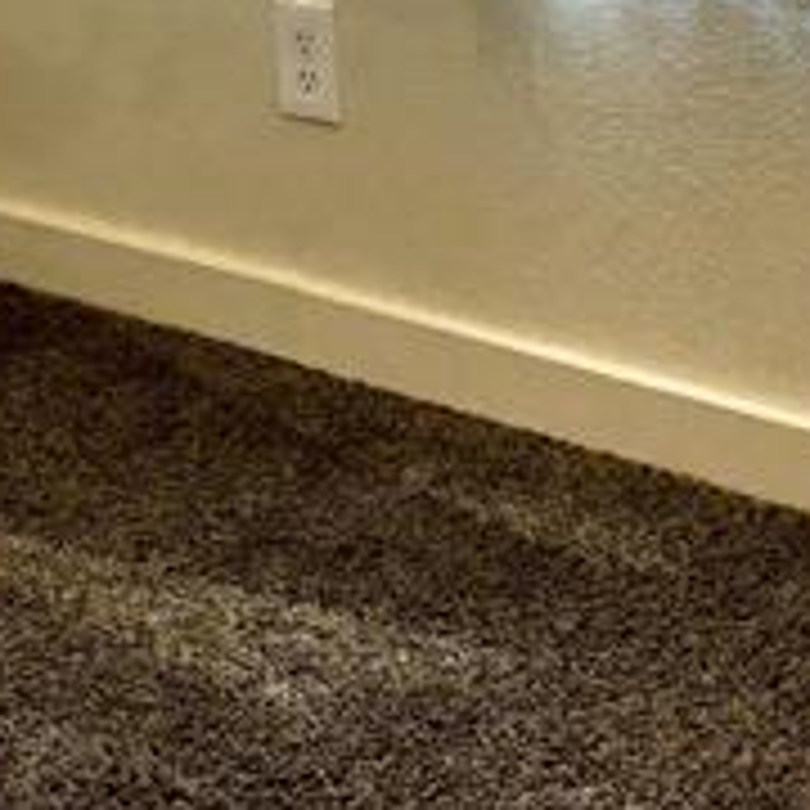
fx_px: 3468
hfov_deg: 13.3
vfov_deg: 12.0
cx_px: 585
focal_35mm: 131
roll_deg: +2.2
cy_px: -760
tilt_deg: -4.5
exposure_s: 1/122
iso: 40
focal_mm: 5.96
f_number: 1.6
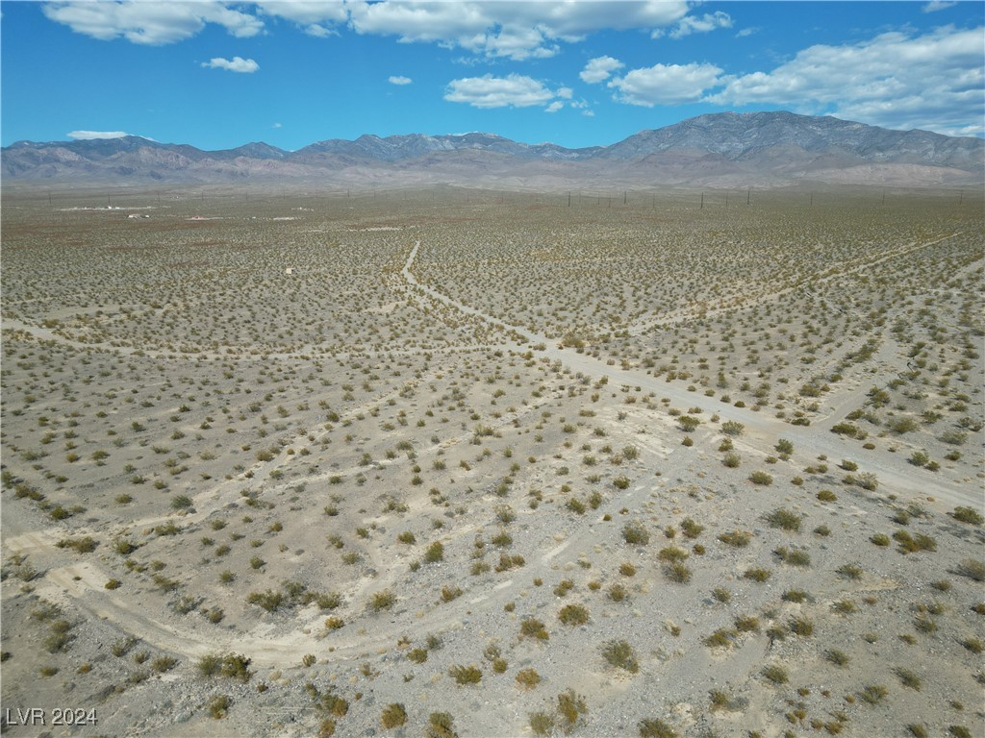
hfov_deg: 71.6
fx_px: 683
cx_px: 492
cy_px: 369
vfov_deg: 56.8
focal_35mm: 24
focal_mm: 6.72
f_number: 1.7
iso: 100
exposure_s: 1/3200
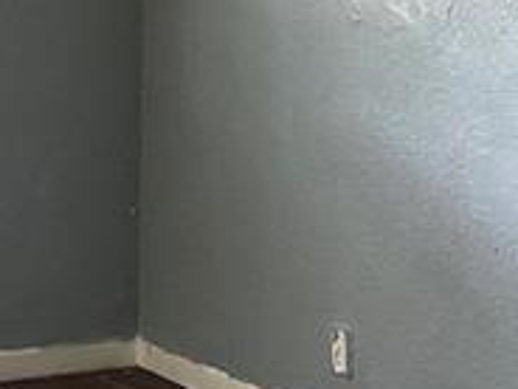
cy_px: 68
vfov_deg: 9.2
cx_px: -180
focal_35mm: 161
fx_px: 2409
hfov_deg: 11.9
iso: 80
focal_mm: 3
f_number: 1.8
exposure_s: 1/60
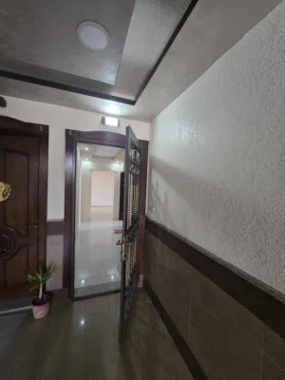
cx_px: 142
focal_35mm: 13
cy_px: 190
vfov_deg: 106.2
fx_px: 143
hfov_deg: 89.9
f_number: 2.2
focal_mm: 2.2
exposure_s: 1/50
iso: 500
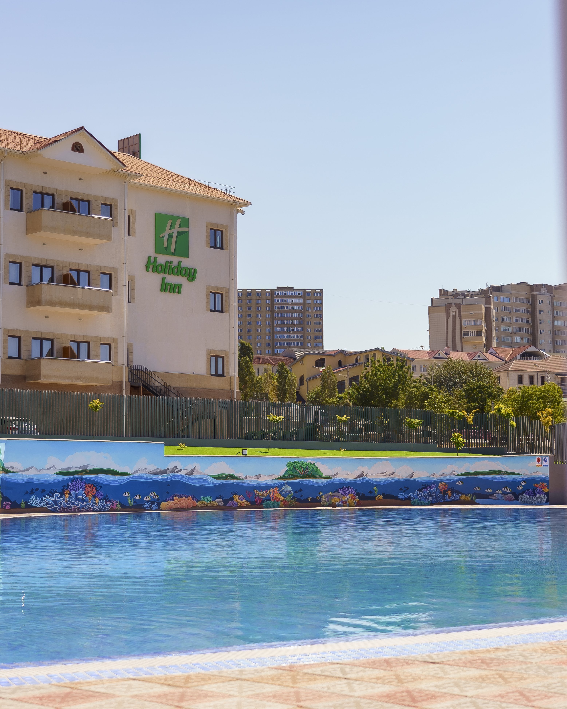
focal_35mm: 60
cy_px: 356
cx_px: 333
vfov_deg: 31.4
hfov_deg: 25.4
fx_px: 1258
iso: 160
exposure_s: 1/800
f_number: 4
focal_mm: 42
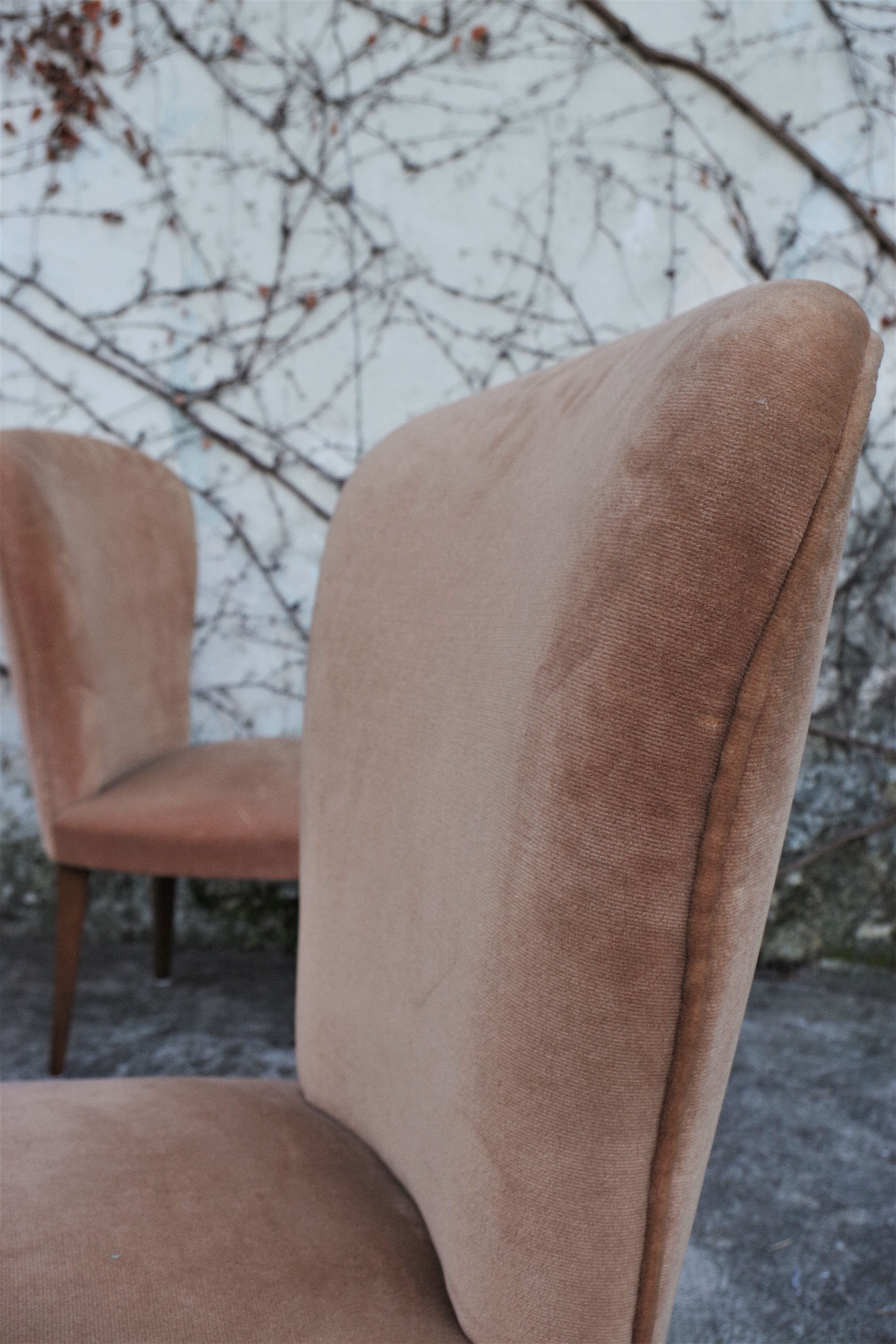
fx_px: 1269
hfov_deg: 38.9
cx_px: 448
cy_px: 672
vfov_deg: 55.8
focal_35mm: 34
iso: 200
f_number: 6.3
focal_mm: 23.13
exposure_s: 1/125
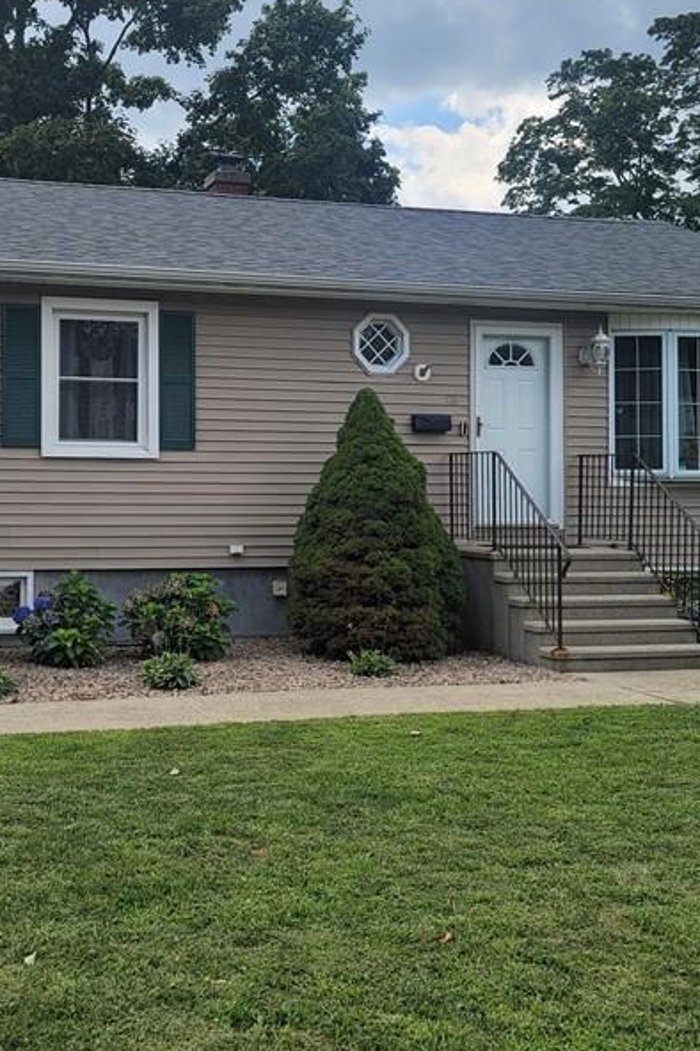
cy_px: 460
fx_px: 1314
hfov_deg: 29.5
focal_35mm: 45
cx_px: 192
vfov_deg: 43.5
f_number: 1.8
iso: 20
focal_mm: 7
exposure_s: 1/580
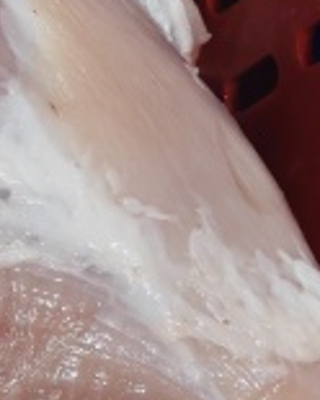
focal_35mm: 248
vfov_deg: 7.8
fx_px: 2936
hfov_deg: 5.8
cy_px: 61
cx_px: -617
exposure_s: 1/100
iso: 320
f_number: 1.67
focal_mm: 6.62
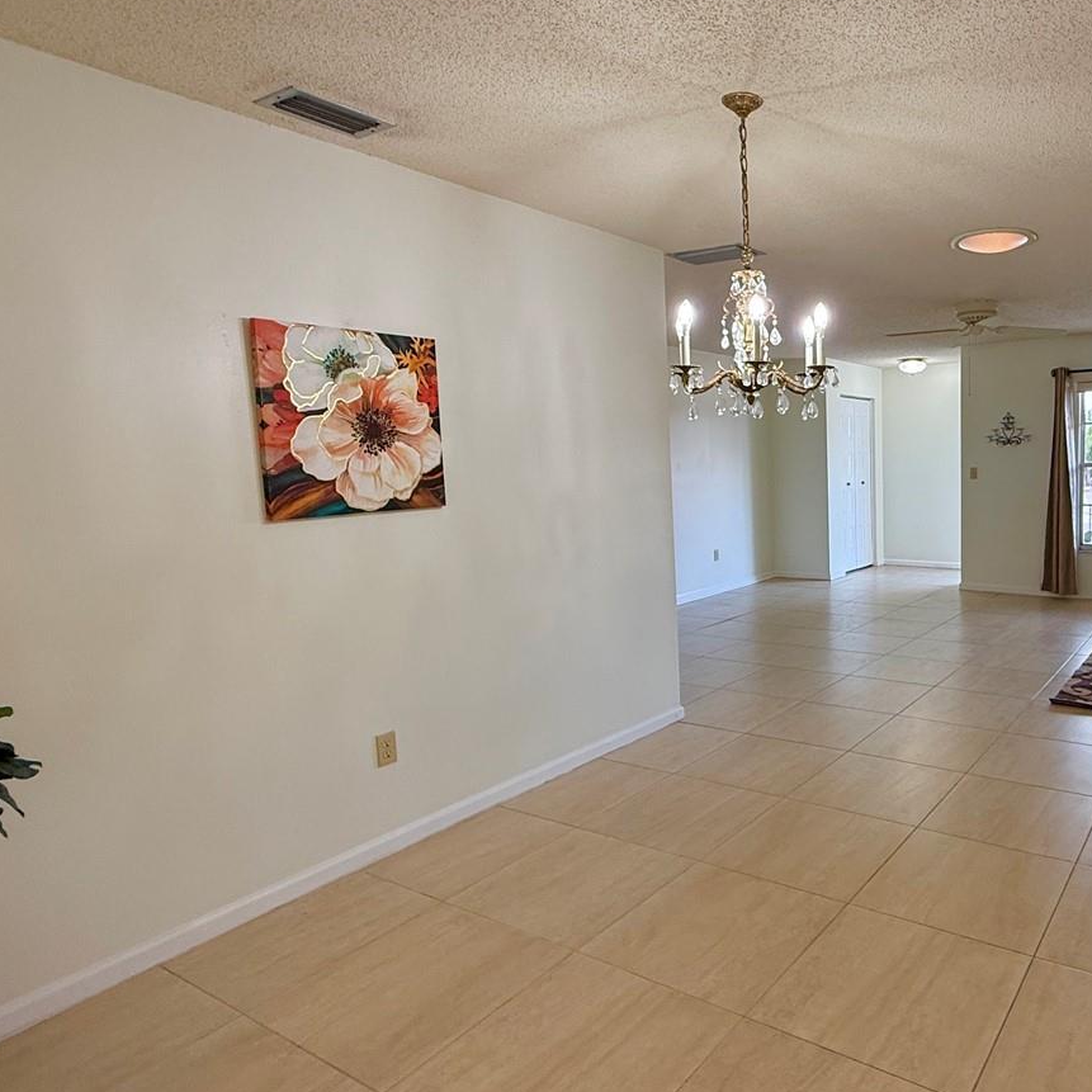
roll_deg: +1.1
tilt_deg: -5.2
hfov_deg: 63.1
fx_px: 821
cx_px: 826
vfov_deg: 67.3
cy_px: 539
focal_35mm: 23
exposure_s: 1/120
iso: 125
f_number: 2.2
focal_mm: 2.22
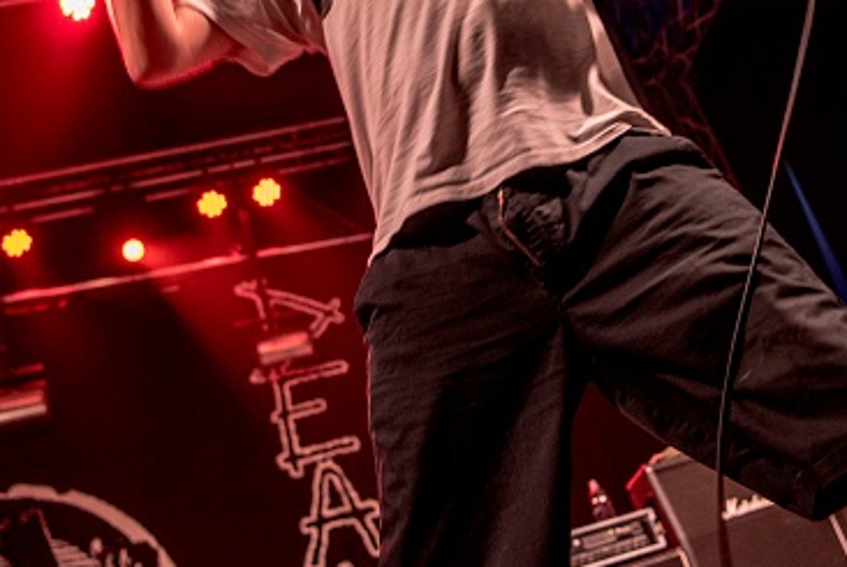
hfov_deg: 33.8
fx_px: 1390
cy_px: 61
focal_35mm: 59
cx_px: 504
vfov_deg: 22.5
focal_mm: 30
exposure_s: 1/100
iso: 1000
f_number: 2.8
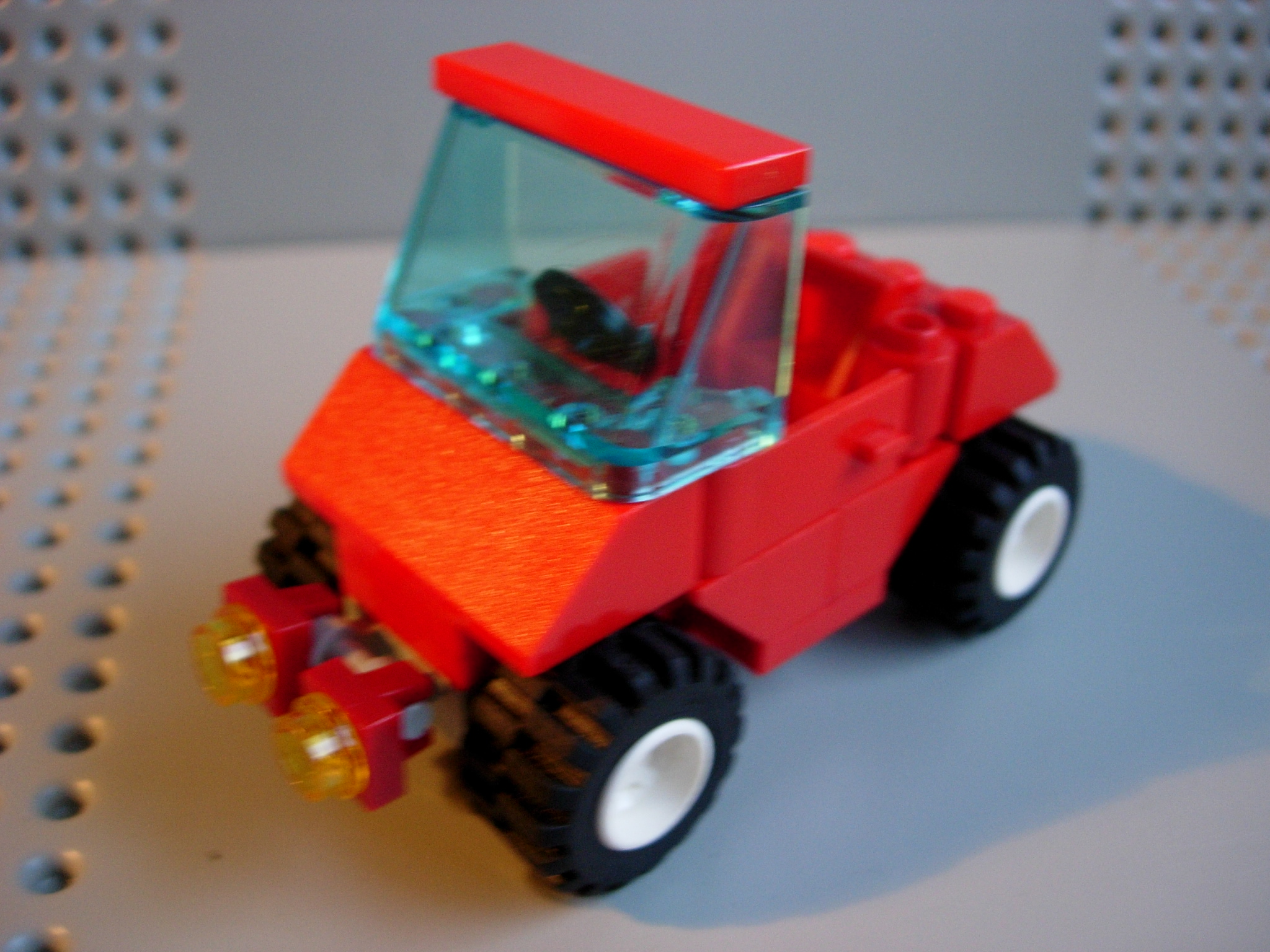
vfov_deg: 37.7
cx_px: 635
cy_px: 476
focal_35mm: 38
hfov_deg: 49.0
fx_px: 1394
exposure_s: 1/32
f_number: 2.8
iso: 158
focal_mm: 7.8
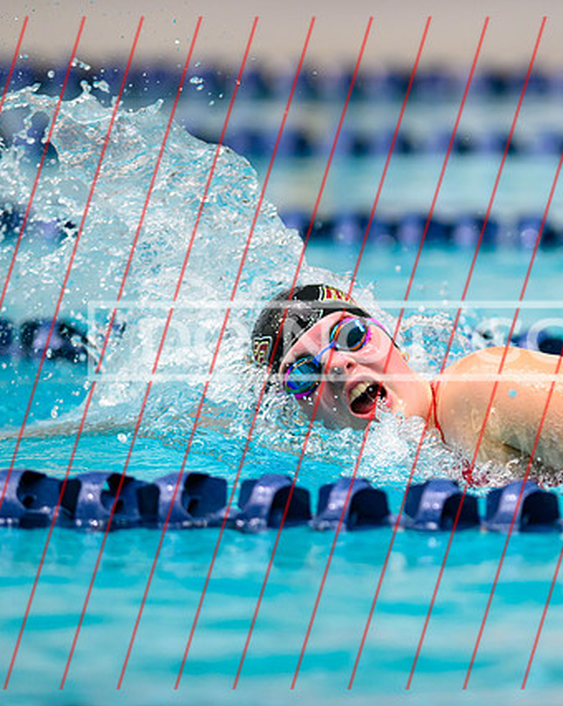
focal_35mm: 554
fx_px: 11555
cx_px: 434
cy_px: 425
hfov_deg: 2.8
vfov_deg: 3.5
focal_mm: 300
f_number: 2.8
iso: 2000
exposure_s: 1/800
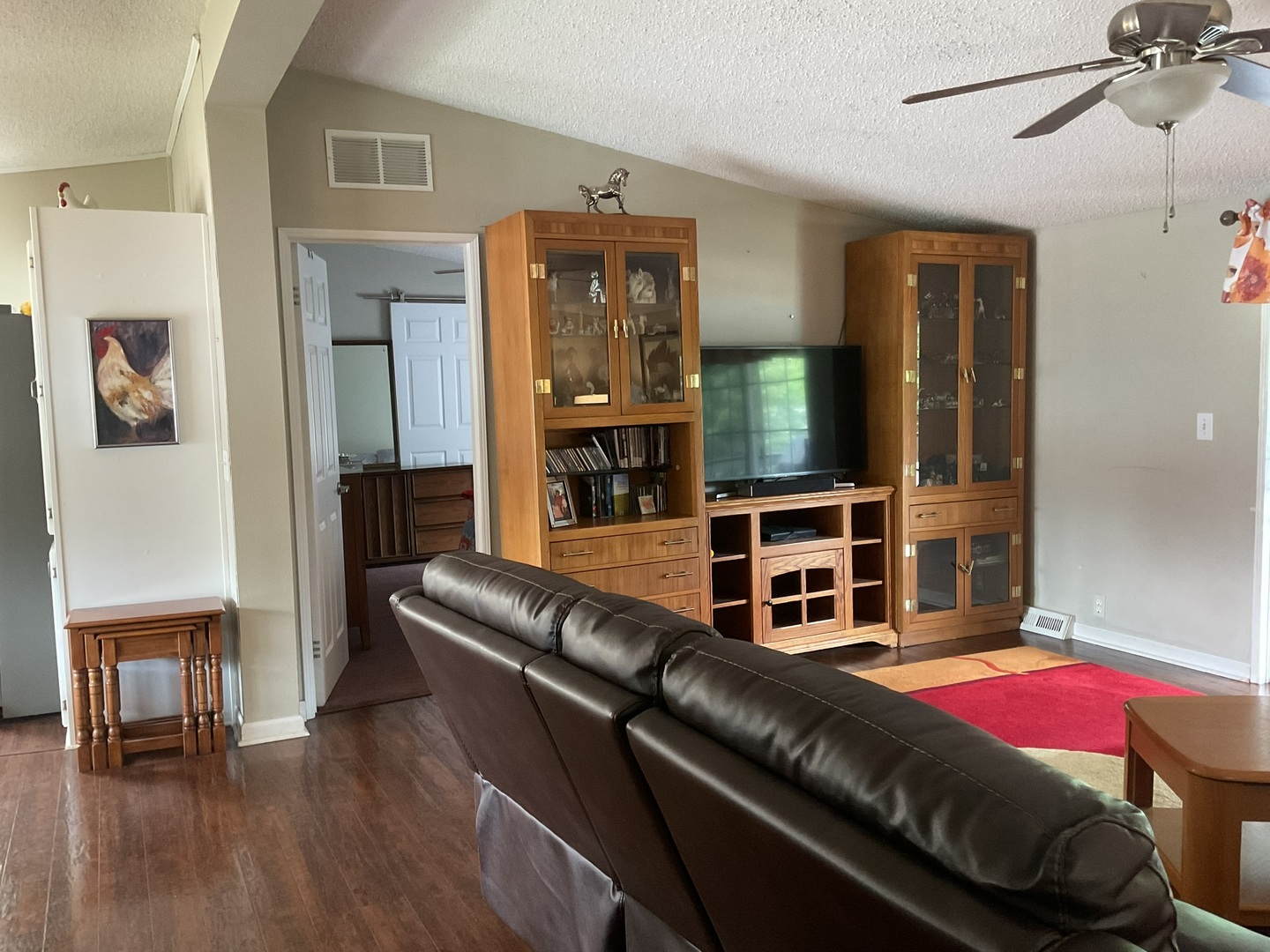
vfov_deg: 48.2
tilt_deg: -6.0
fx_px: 1064
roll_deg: +0.7
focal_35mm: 29
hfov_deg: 61.7
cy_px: 476
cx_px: 635
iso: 250
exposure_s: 1/60
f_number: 1.8
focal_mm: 3
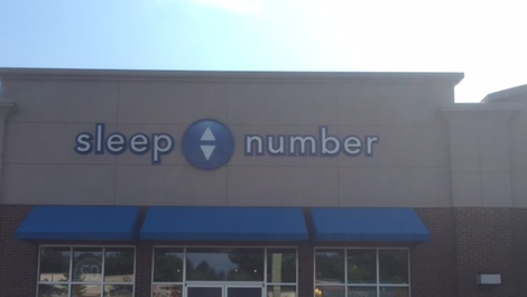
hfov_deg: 47.3
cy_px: 235
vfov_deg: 27.2
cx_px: 247
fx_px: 601
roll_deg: -0.9
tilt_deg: +8.1
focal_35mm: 43
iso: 32
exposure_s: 1/1582
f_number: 2.2
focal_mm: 4.15
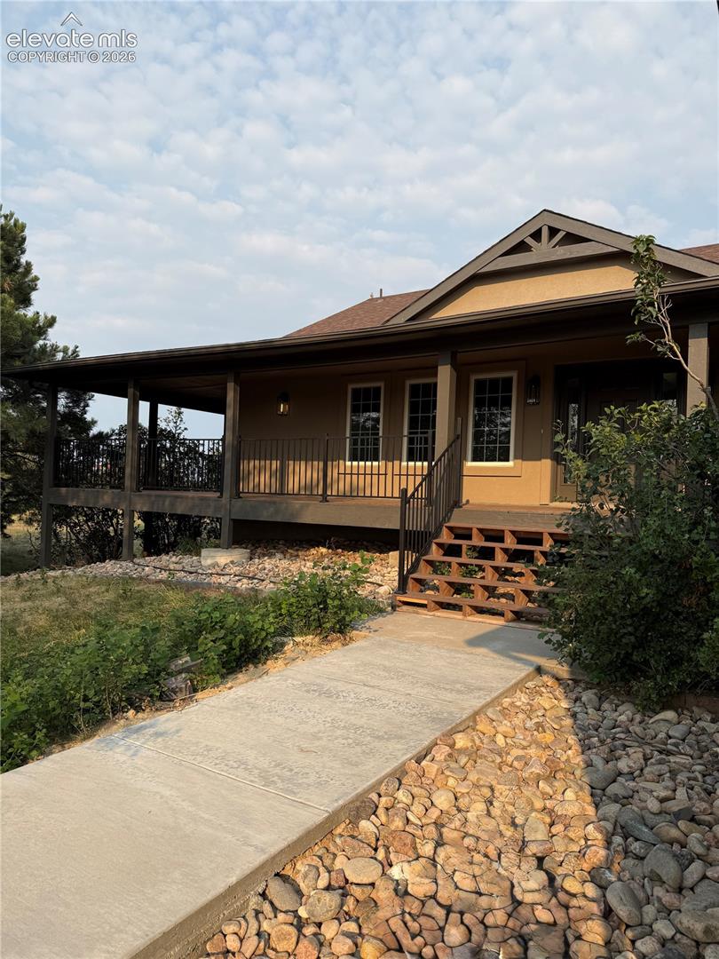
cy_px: 480
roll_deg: -2.1
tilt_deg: +2.3
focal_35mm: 24
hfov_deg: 56.8
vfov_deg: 71.6
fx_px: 665
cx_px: 360
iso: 80
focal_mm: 6.76
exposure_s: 1/3425
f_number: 1.78
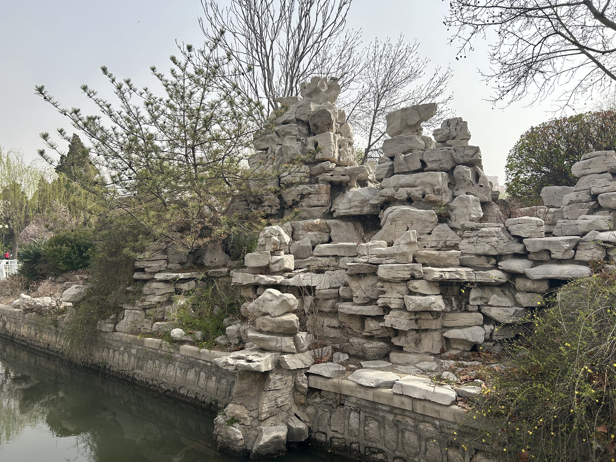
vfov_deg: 53.1
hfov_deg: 67.3
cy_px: 231
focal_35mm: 26
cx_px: 308
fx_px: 463
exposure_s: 1/2841
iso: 50
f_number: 1.5
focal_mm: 5.7
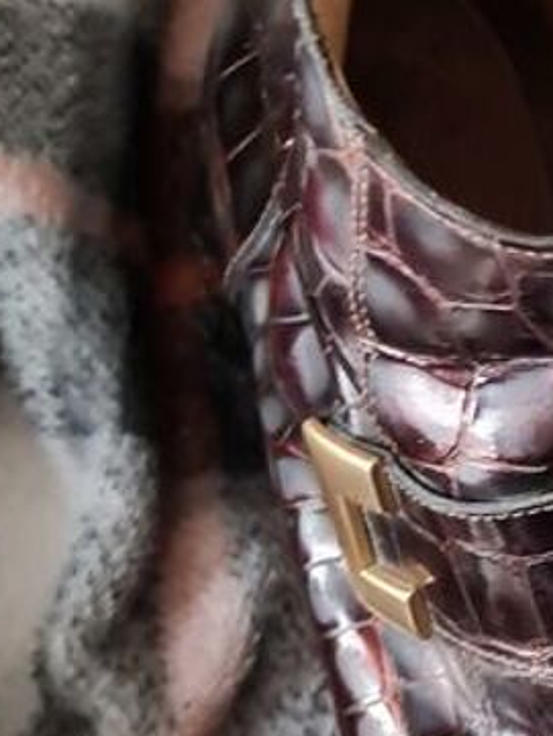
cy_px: 348
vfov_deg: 20.4
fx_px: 2044
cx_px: 898
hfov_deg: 14.1
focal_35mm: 96
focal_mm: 5.4
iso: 800
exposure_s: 1/33
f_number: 1.8
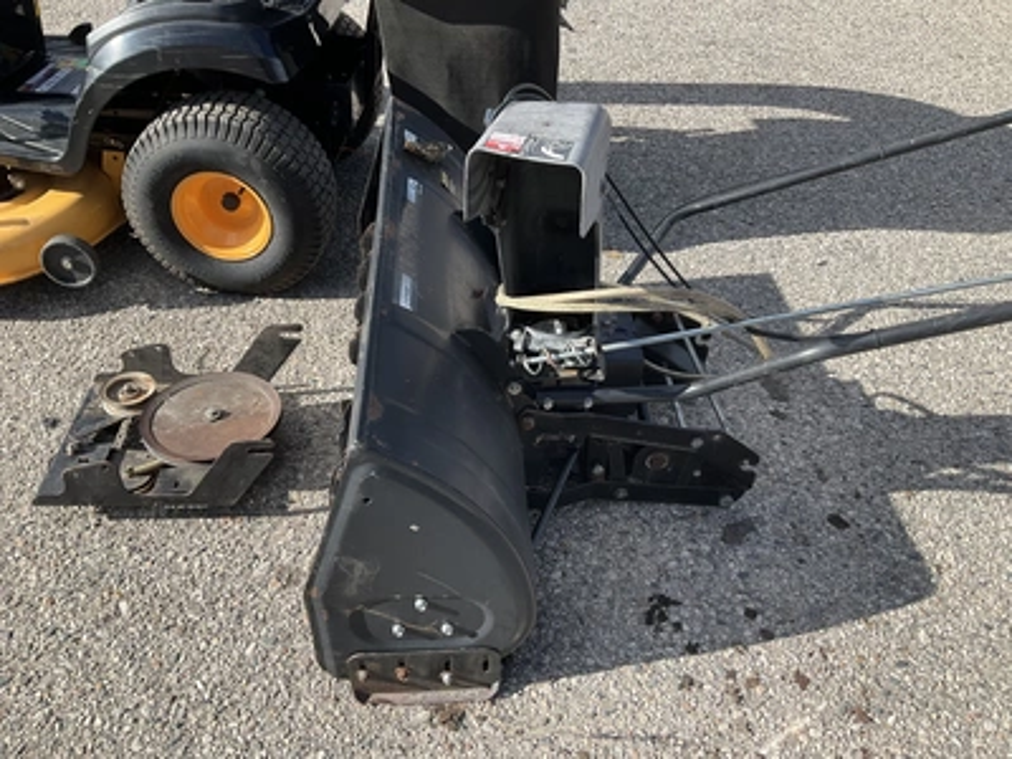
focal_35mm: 29
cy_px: 380
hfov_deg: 61.7
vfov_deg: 48.2
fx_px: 848
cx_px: 506
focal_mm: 3
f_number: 1.8
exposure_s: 1/883
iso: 25
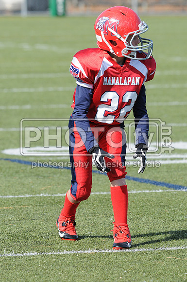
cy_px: 141
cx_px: 94
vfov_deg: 4.6
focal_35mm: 450
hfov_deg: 3.0
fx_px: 3516
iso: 200
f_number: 7.1
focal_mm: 300
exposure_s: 1/500
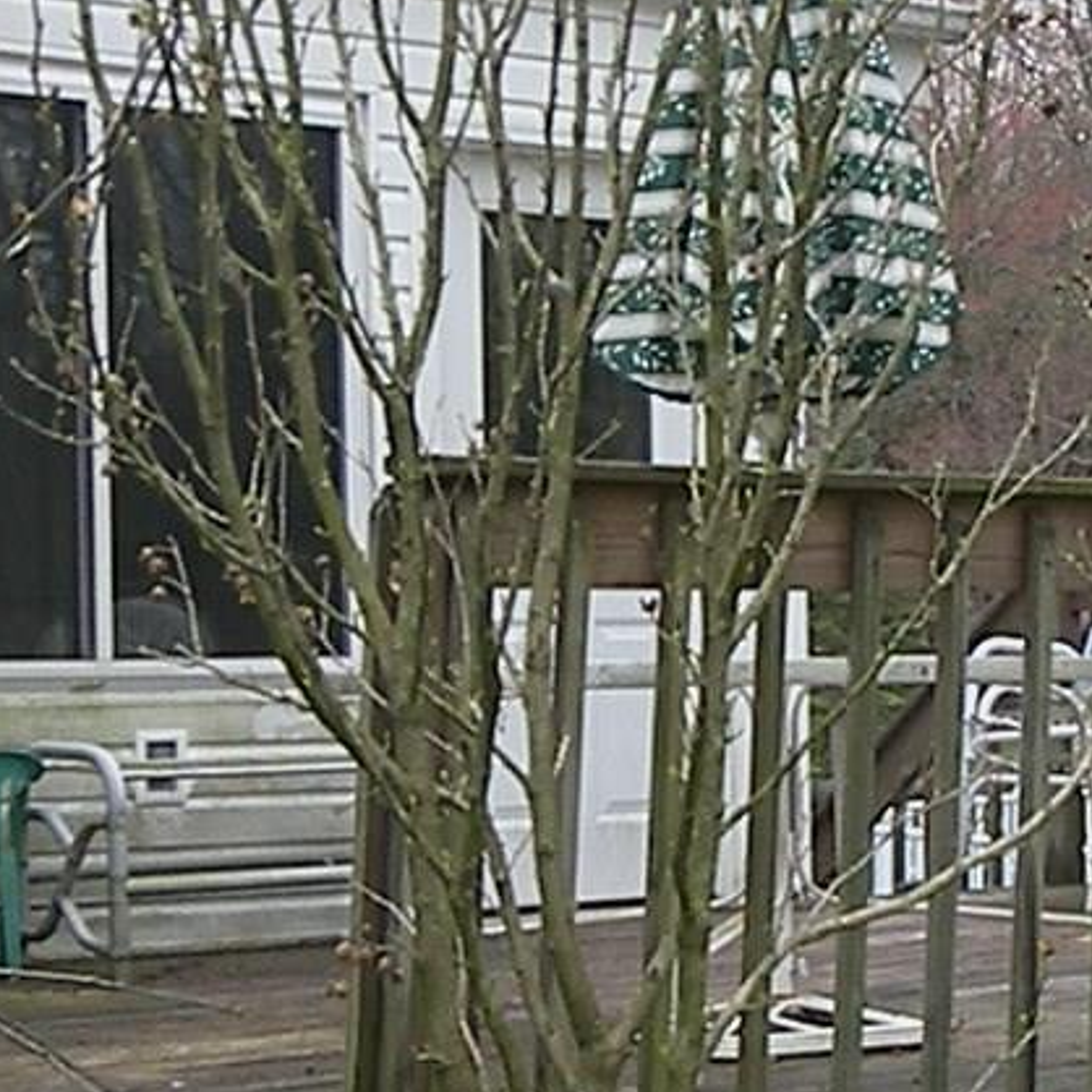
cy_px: 645
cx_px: 930
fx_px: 3319
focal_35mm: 93
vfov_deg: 18.7
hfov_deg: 18.4
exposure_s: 1/2000
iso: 400
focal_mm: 9.1
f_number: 3.6
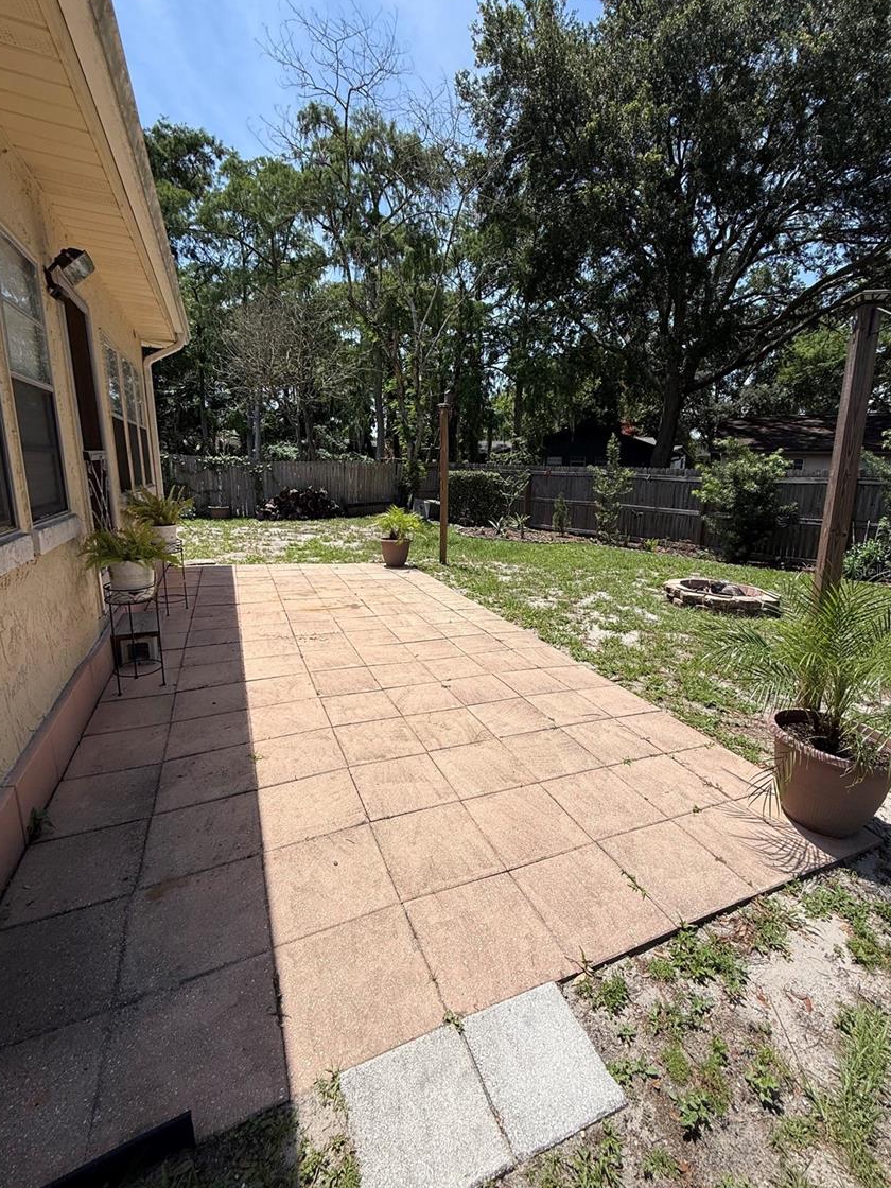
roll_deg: -0.5
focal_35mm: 15
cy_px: 571
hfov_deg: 81.7
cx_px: 452
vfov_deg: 98.1
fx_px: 515
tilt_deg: -11.4
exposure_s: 1/2320
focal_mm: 2.22
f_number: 2.2
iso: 50
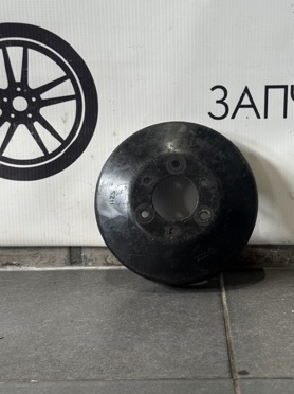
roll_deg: +1.2
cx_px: 182
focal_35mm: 62
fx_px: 704
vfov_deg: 31.2
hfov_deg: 23.5
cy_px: 213
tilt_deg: -13.8
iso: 80
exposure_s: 1/100
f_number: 1.78
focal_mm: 6.76
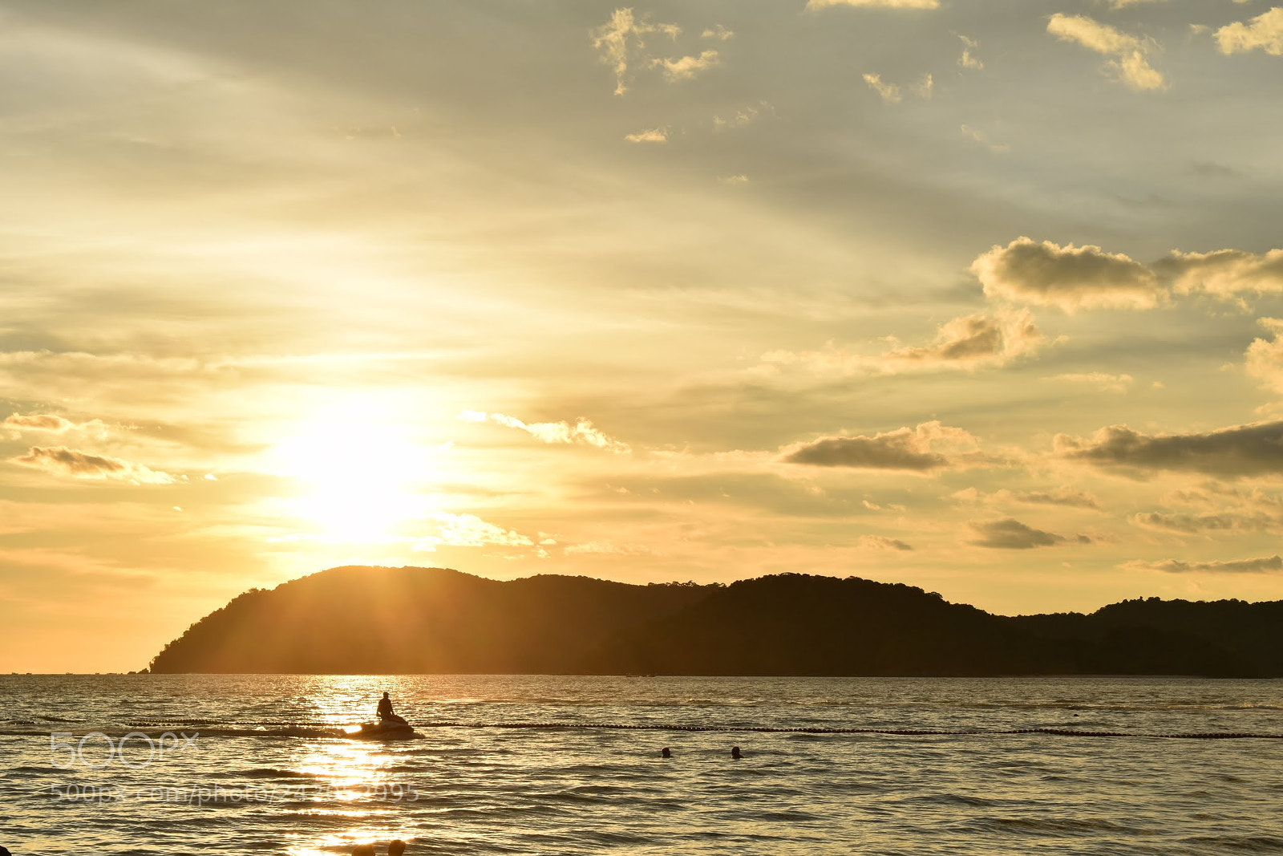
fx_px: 2940
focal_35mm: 82
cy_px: 428
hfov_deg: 24.6
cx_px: 642
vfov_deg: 16.6
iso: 200
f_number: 13
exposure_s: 1/640
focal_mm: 55
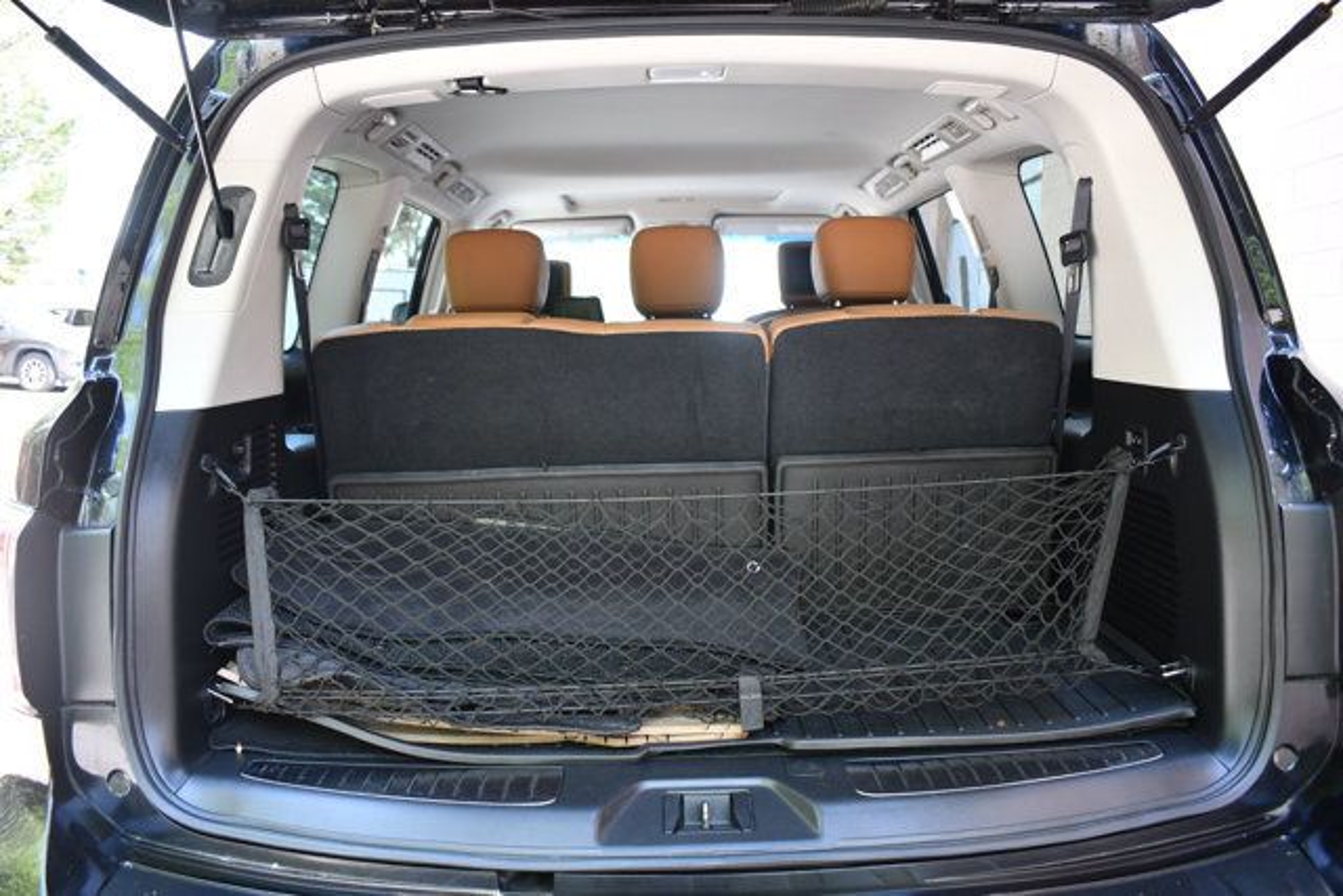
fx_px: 1007
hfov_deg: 67.4
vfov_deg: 48.0
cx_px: 672
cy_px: 448
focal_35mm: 27
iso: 800
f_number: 3.5
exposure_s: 1/125
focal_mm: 18
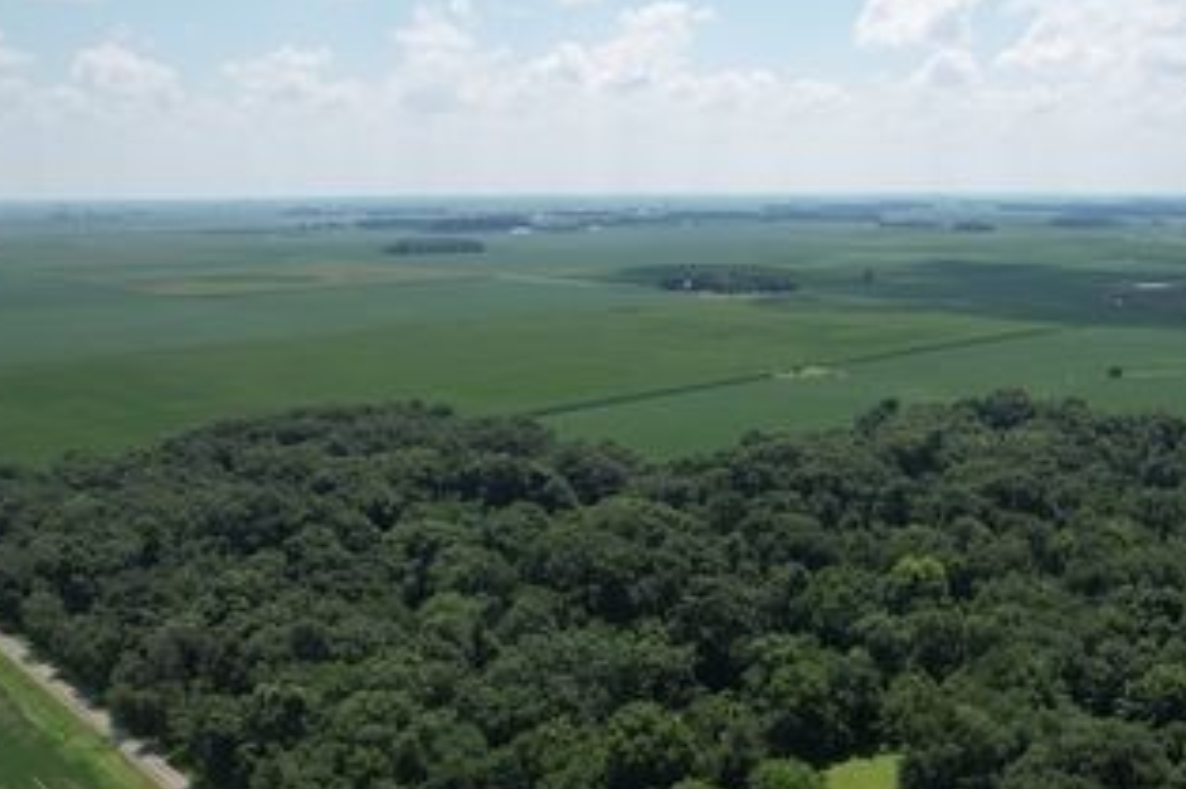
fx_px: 1152
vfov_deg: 37.4
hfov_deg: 53.0
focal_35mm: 35
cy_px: 530
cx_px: 827
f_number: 2.8
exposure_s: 1/2000
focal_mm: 8.38
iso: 100
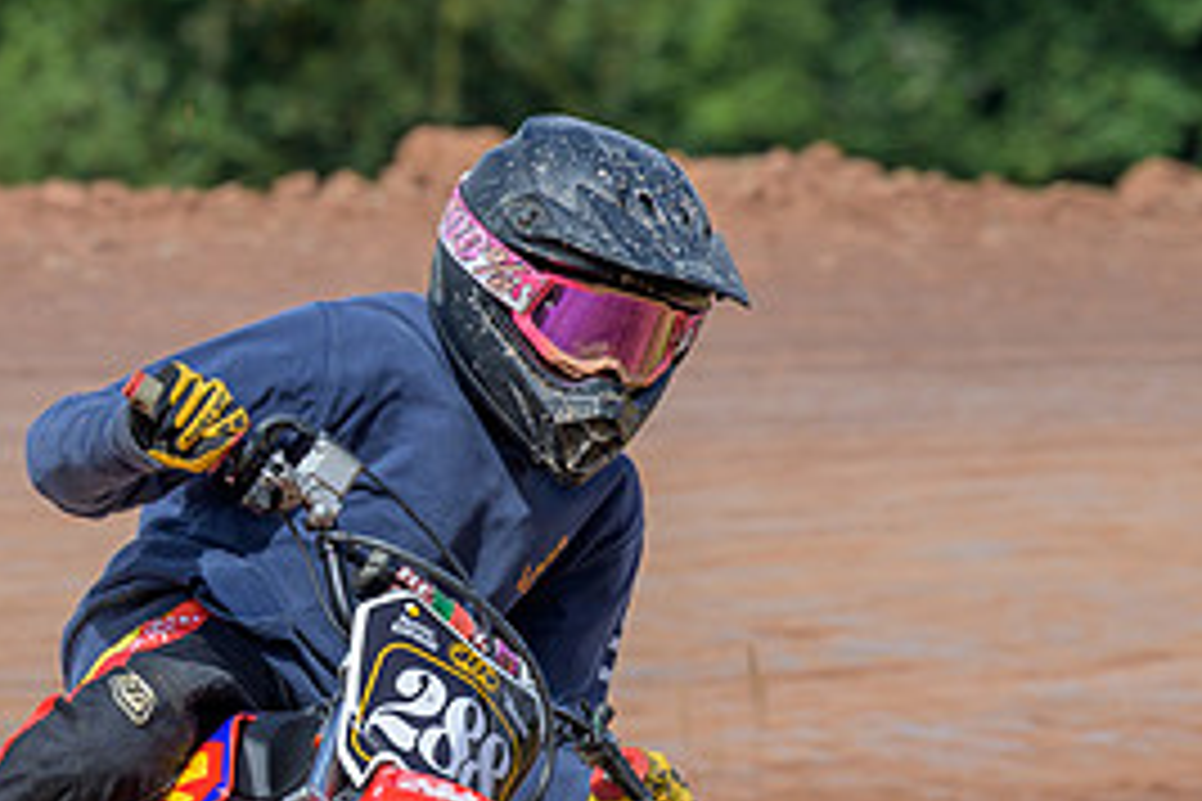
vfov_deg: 2.0
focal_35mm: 689
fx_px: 23003
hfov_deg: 3.0
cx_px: 165
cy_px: 962
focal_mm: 165
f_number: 5
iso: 72
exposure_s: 1/400
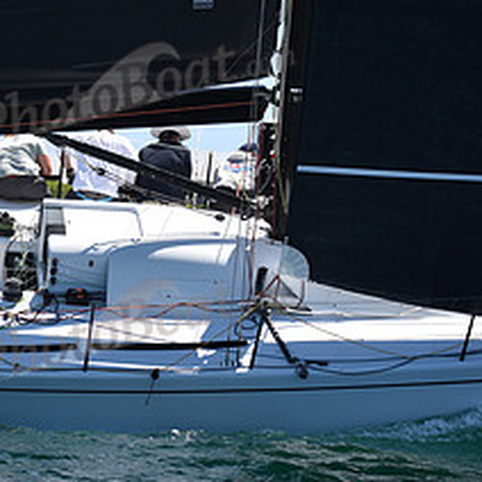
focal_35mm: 163
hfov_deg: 10.5
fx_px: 2568
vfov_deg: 10.7
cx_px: -141
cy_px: 240
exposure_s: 1/800
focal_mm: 70
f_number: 3.2
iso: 250
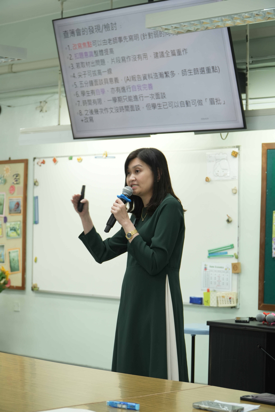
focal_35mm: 78
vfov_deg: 26.0
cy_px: 206
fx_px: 894
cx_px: 138
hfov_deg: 17.5
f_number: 4.5
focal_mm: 52
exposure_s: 1/60
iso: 500
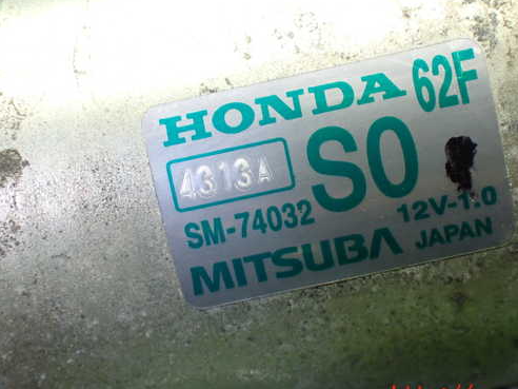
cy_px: 172
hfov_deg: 31.6
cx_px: 314
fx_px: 913
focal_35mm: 61
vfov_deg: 24.0
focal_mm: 9.01
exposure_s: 1/60
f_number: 3.2
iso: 800
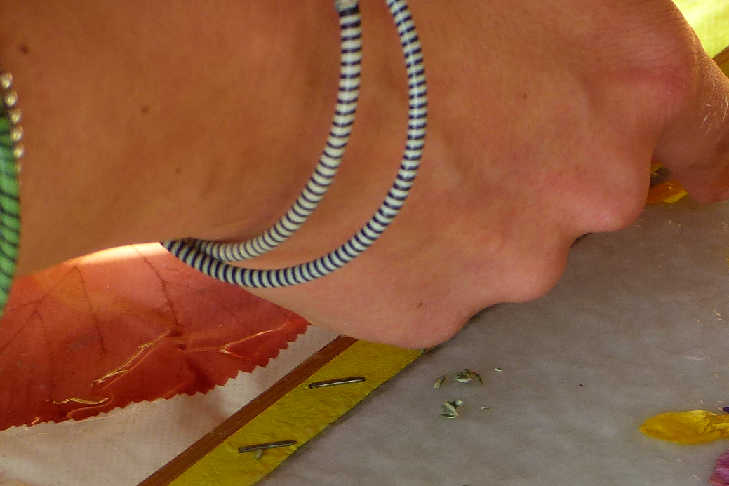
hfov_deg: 6.7
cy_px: 420
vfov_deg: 4.5
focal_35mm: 305
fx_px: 6177
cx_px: 883
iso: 100
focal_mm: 21.4
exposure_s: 1/125
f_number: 2.8
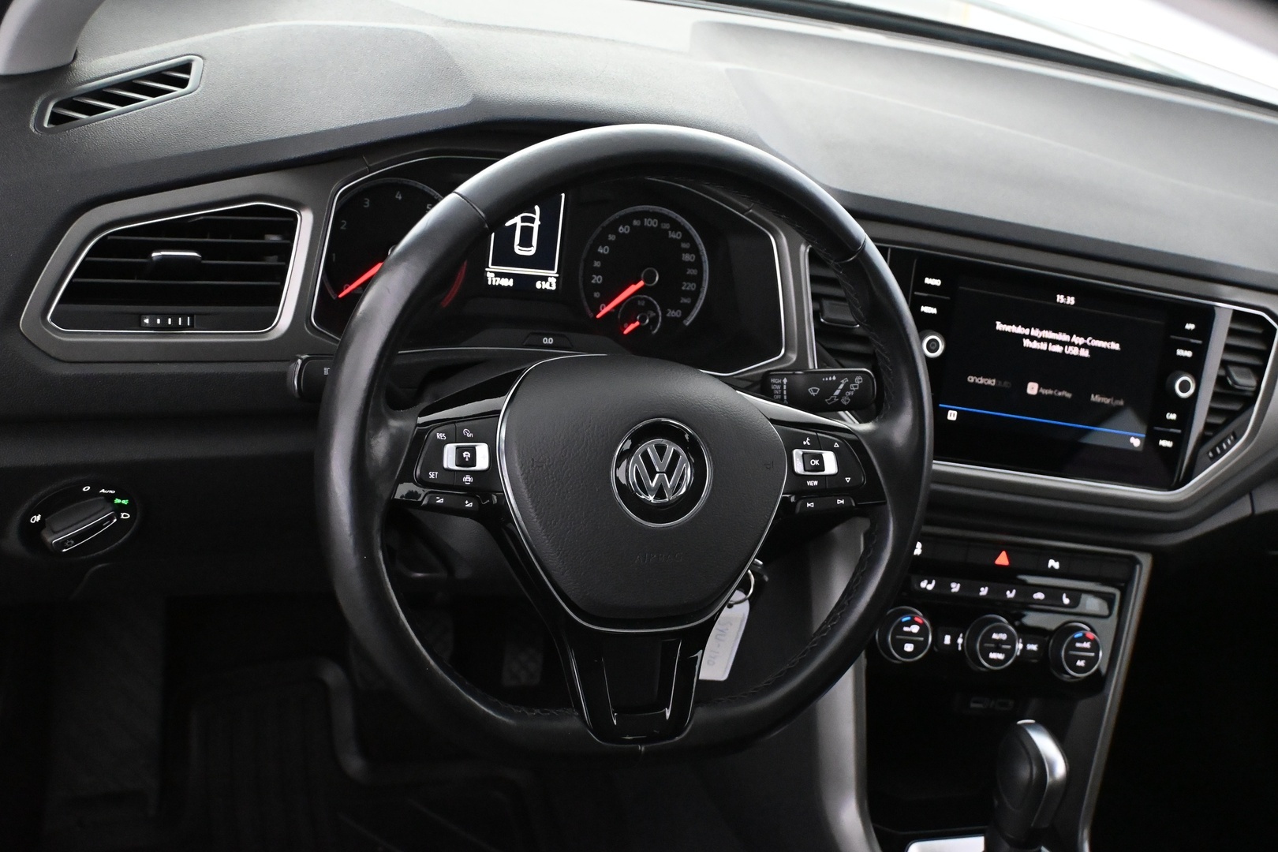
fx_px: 1491
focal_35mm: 42
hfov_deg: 46.4
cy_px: 426
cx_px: 639
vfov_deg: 31.9
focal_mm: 28
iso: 7200
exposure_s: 1/60
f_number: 4.5
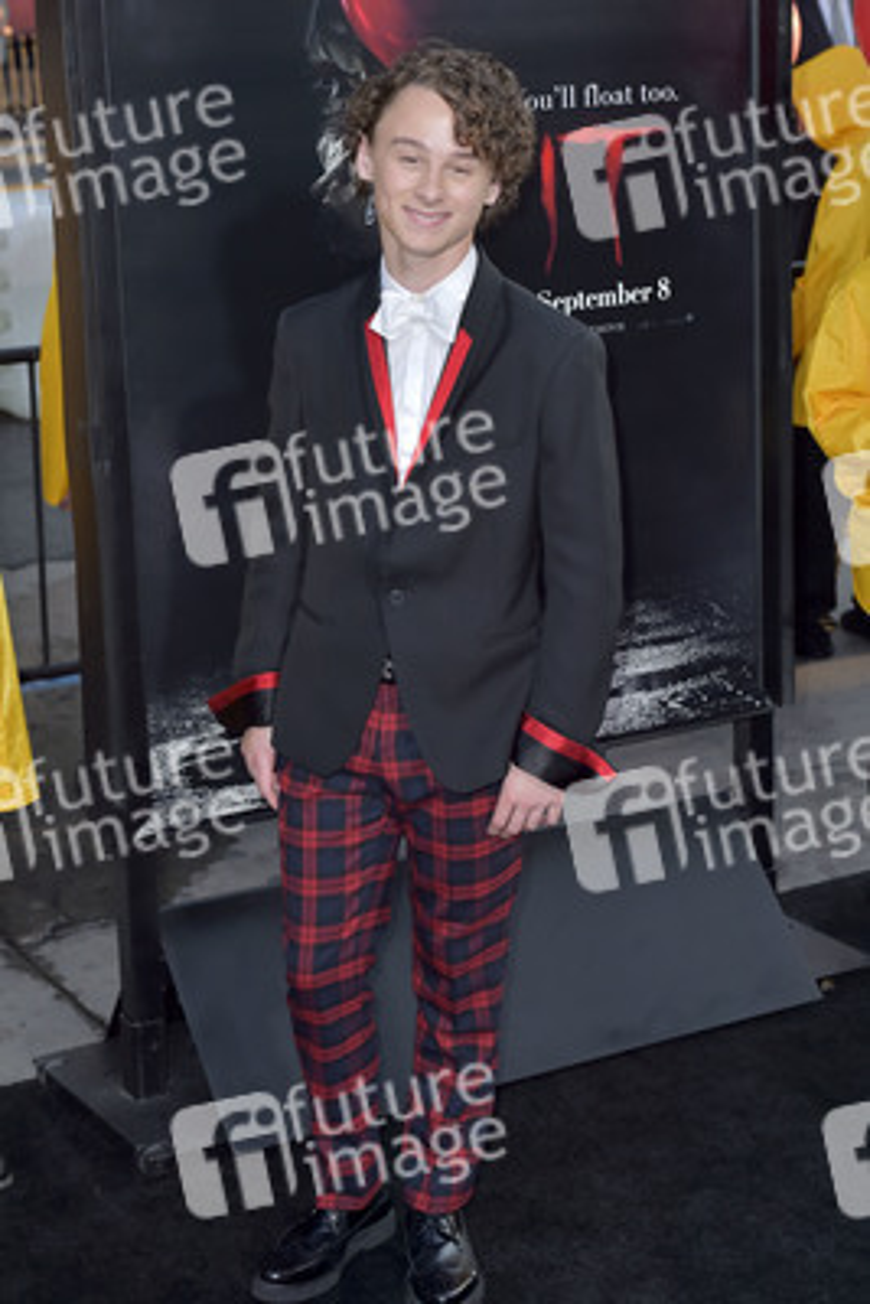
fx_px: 2535
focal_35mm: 70
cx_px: 435
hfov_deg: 19.5
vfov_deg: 28.8
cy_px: 652
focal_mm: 70
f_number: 6.3
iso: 640
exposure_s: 1/250
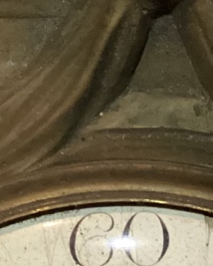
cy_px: -60
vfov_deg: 13.7
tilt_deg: -83.2
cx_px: 170
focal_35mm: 136
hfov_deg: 11.3
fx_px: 1070
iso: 500
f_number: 2.4
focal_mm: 3.3
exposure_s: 1/25
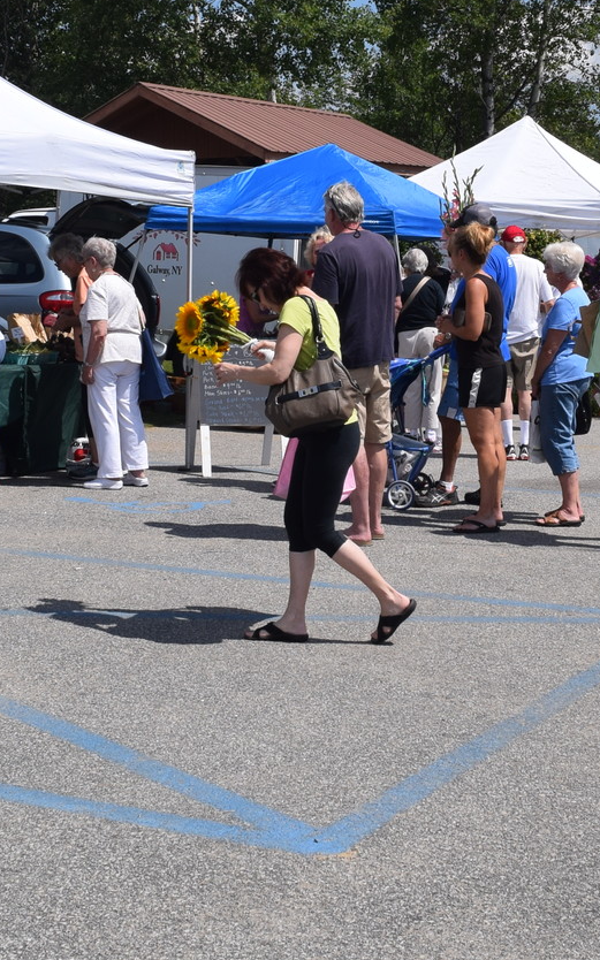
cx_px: 332
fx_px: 1727
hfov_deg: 19.7
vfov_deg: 30.6
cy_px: 245
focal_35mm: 66
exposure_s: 1/500
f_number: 11
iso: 200
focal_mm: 18
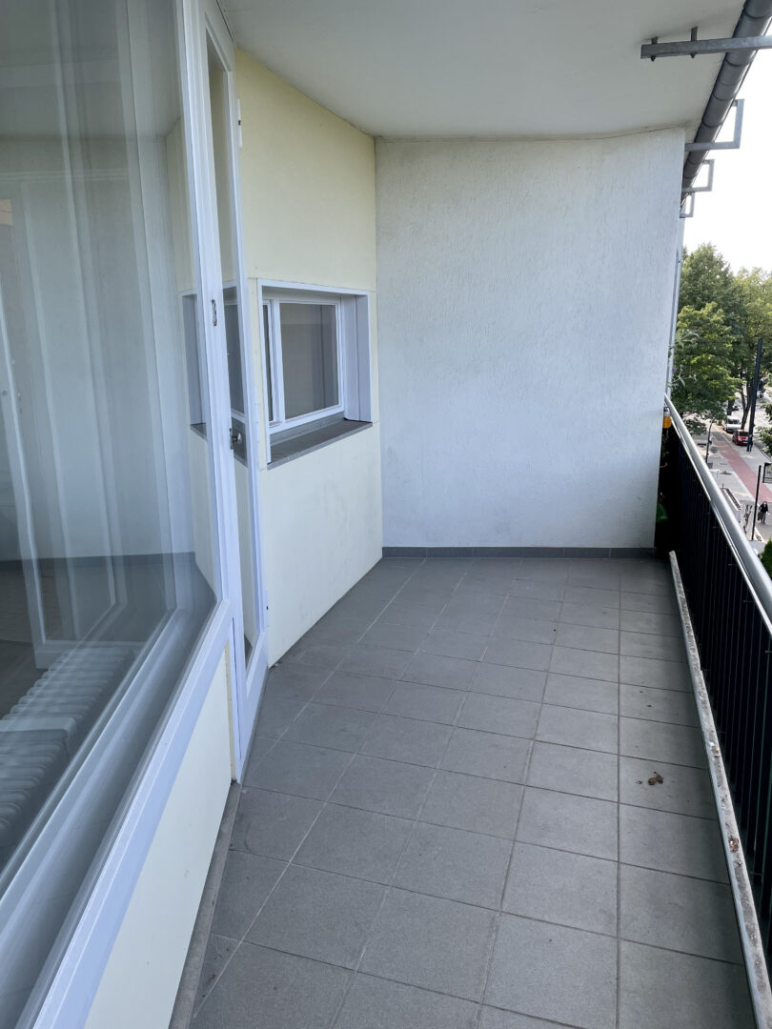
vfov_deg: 67.3
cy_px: 514
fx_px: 773
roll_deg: +0.4
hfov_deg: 53.1
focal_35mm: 26
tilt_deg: -12.8
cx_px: 386
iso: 32
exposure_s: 1/596
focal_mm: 4.2
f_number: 1.6
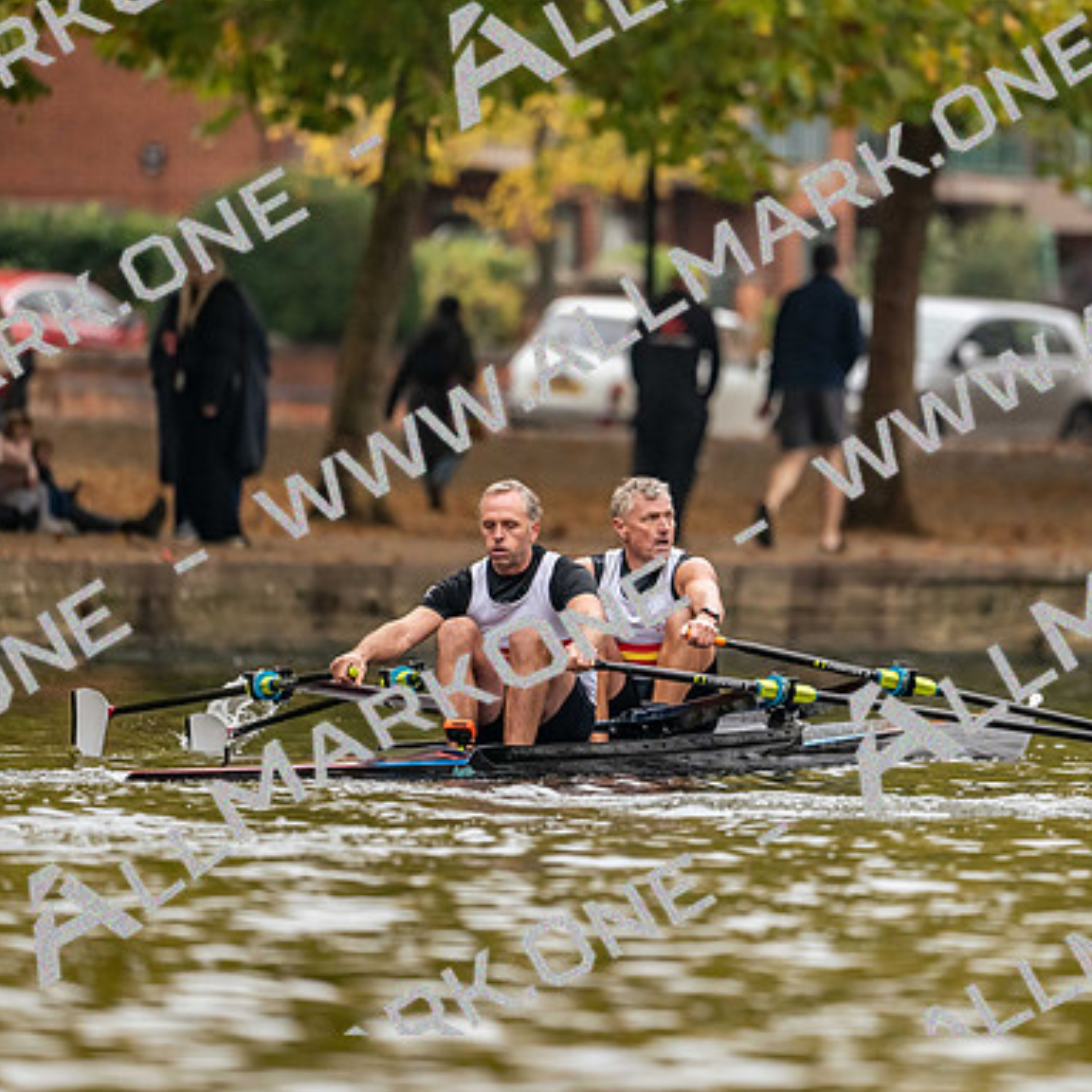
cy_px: 547
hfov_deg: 3.4
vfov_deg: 3.4
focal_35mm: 513
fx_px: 18309
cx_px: 606
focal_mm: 400
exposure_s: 1/2500
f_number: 4.5
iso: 2500
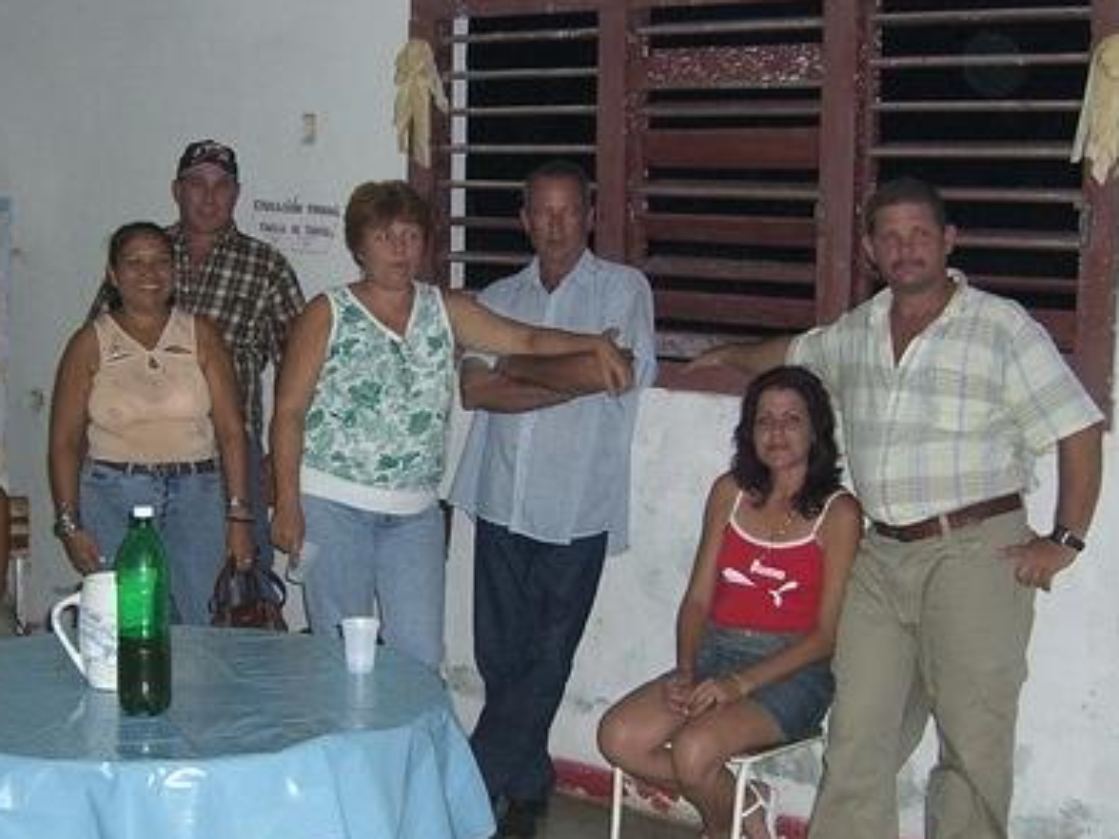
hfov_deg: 31.0
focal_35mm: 62
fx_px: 2004
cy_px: 454
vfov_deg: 23.6
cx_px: 397
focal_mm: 7.9
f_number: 2.8
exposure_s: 1/60
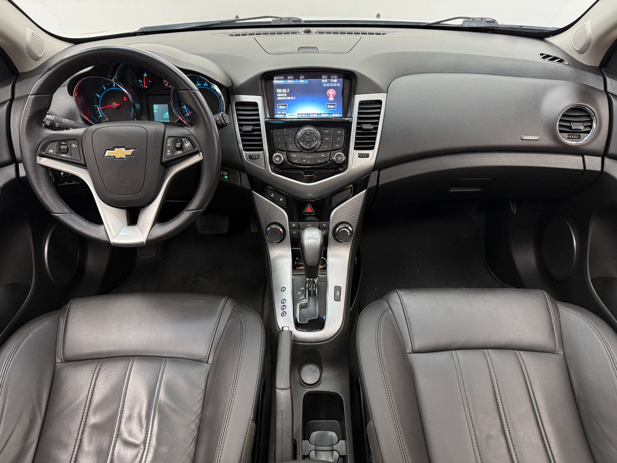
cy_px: 232
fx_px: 428
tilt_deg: -36.0
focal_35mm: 24
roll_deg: +0.5
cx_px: 308
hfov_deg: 71.6
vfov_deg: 56.8
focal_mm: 6.76
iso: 320
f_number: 1.78
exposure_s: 1/60
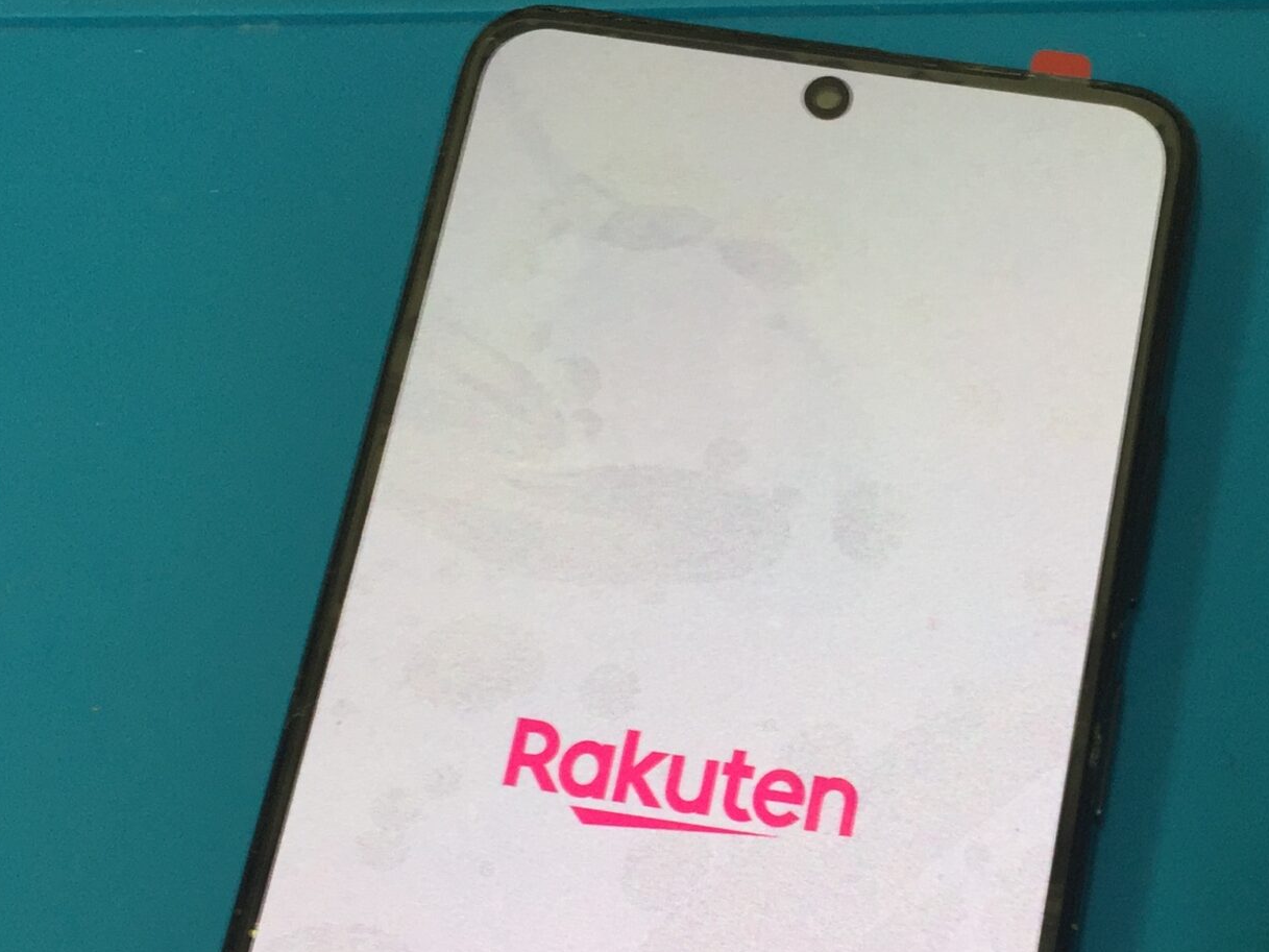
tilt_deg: -74.3
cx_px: 1006
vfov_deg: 23.4
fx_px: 2236
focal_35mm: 61
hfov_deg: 30.9
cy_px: 847
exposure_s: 1/50
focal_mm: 4.15
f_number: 2.2
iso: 40
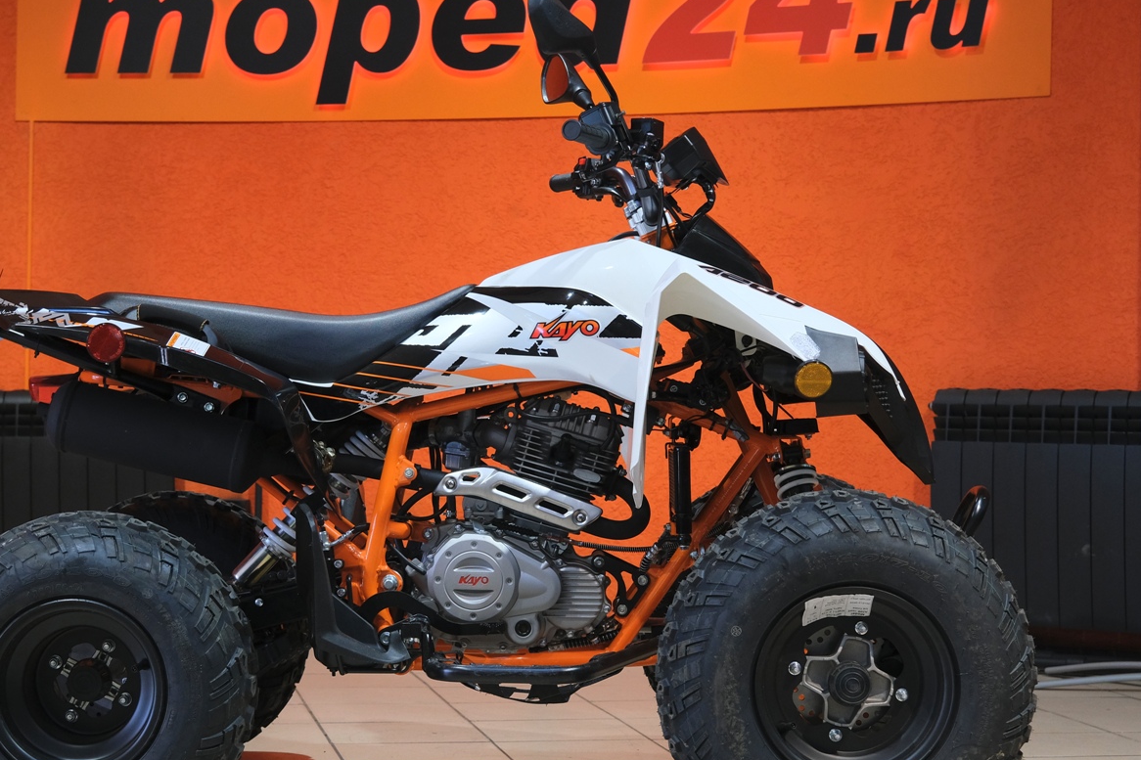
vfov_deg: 19.4
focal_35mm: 70
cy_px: 401
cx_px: 454
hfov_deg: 28.8
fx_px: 2218
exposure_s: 1/100
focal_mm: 34.2
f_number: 4
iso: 1250
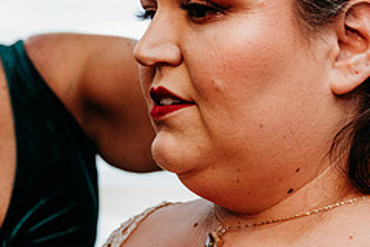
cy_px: 263
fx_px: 1069
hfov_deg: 19.6
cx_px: 200
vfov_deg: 12.9
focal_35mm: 104
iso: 1250
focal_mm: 43
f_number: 4.5
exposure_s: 1/200
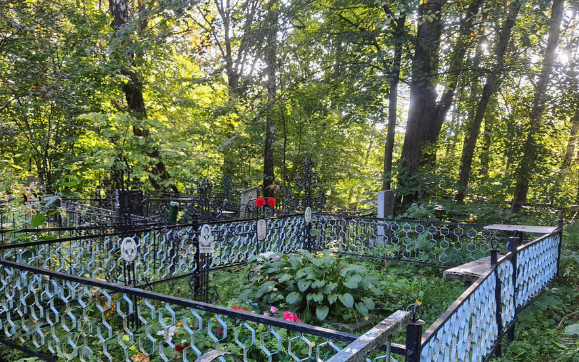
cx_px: 283
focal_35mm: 32
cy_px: 241
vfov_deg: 39.0
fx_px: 505
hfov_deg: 59.7
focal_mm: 4.32
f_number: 1.7
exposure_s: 1/120
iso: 50
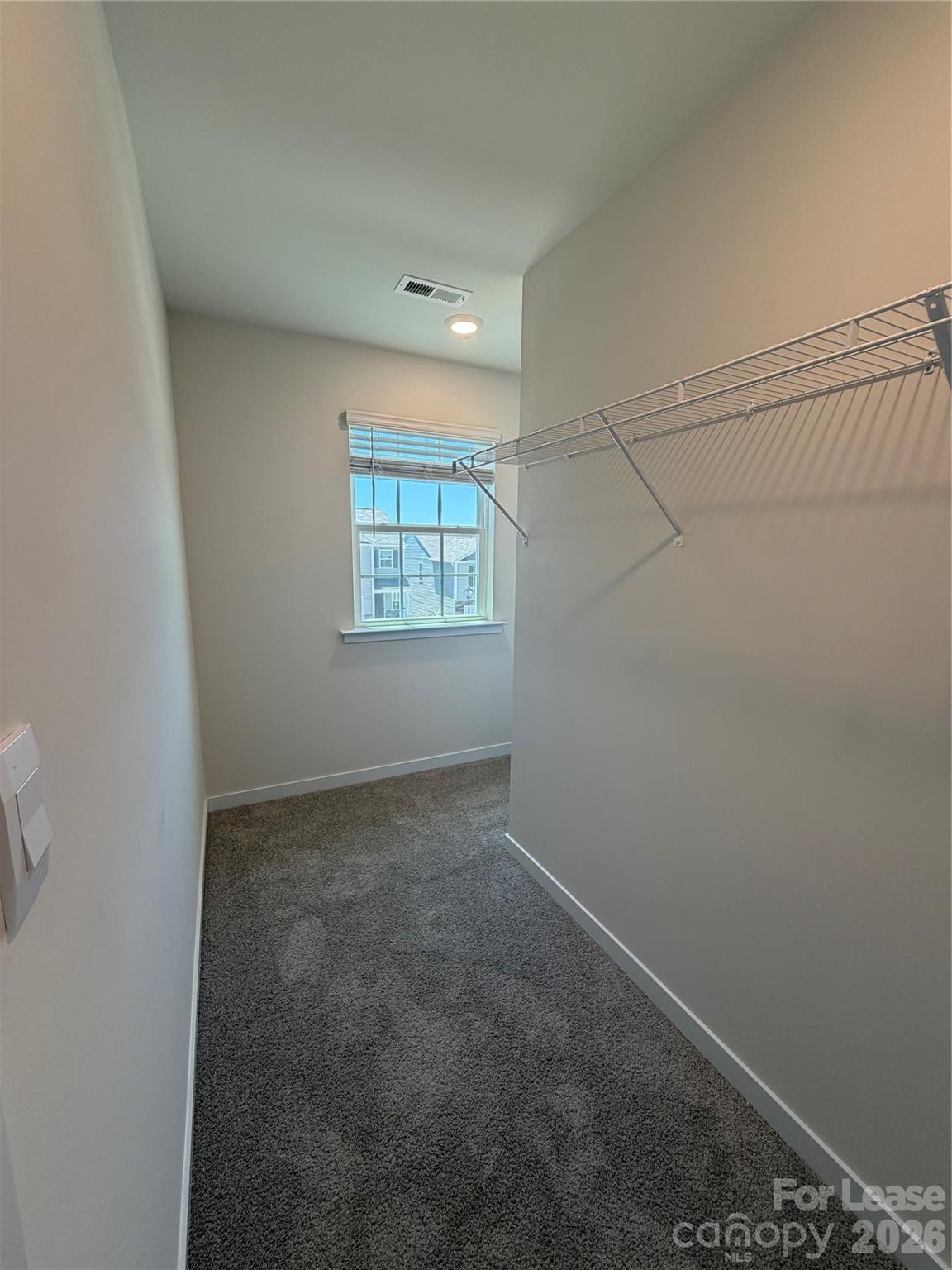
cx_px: 476
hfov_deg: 85.7
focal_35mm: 14
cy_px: 635
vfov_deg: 102.1
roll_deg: -1.0
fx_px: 513
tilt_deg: -9.5
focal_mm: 2.22
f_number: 2.2
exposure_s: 1/120
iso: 125
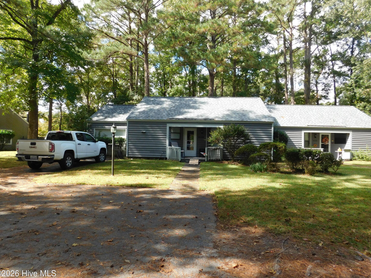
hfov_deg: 71.6
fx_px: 257
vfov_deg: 56.8
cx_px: 188
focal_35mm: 24
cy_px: 142
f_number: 3
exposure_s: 1/320
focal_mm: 4
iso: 125
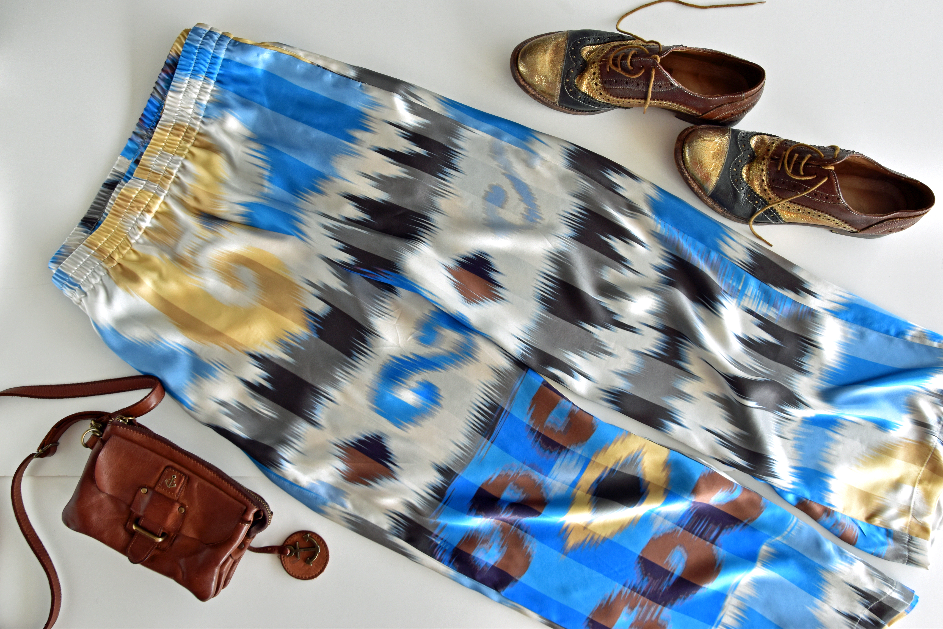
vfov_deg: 41.7
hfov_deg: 59.5
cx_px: 472
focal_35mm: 32
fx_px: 825
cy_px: 314
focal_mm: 21
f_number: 7.1
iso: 400
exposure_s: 1/80
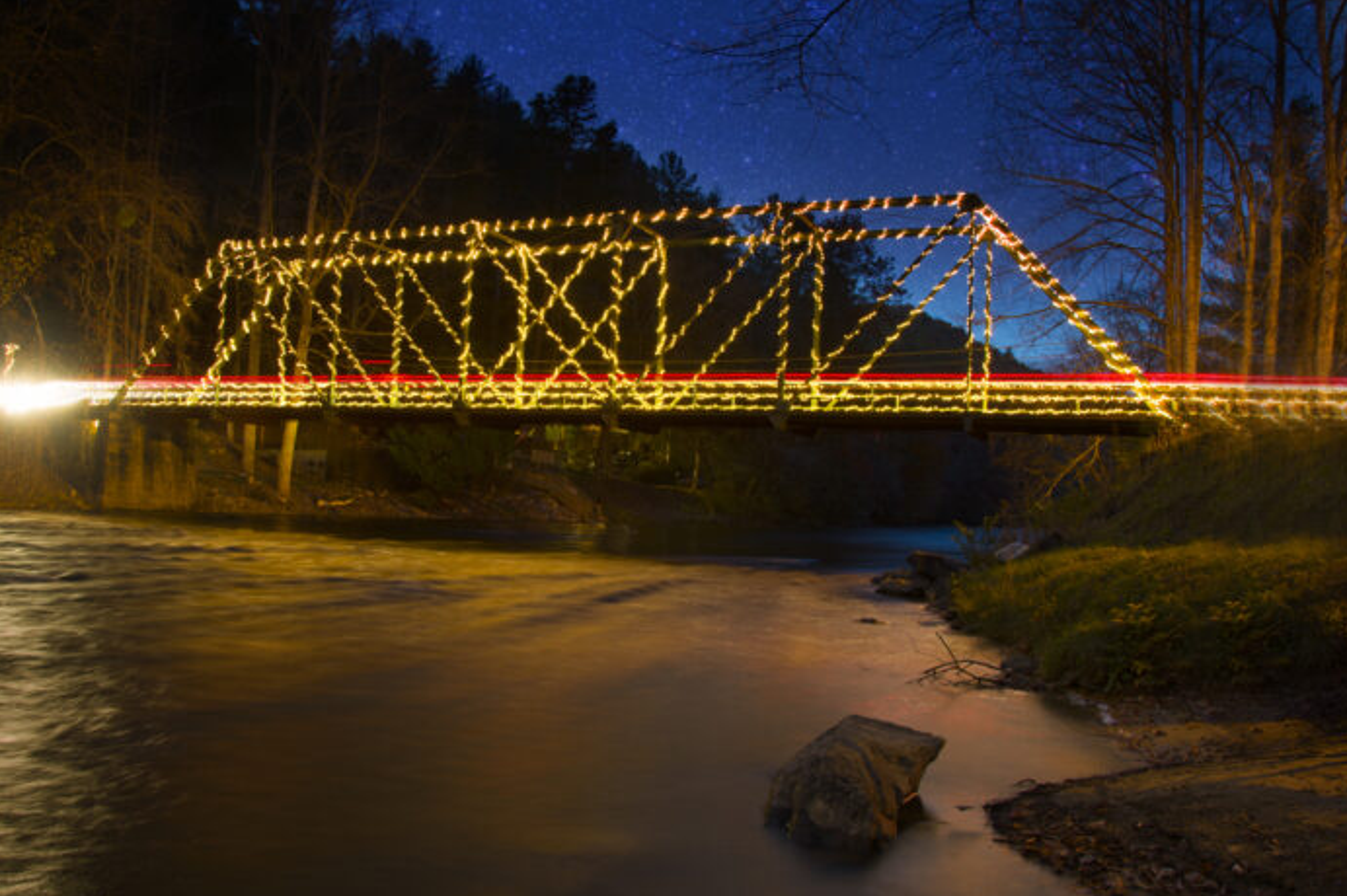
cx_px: 624
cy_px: 480
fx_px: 1122
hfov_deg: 61.9
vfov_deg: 43.5
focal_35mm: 30
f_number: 5.6
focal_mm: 18
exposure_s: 30
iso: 31
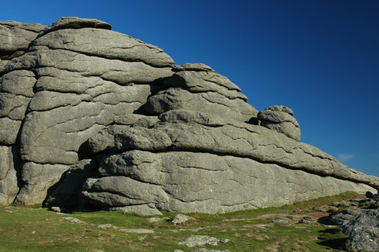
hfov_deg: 51.9
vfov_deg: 35.9
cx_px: 189
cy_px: 130
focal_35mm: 37
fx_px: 389
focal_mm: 22
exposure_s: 1/200
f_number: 7.1
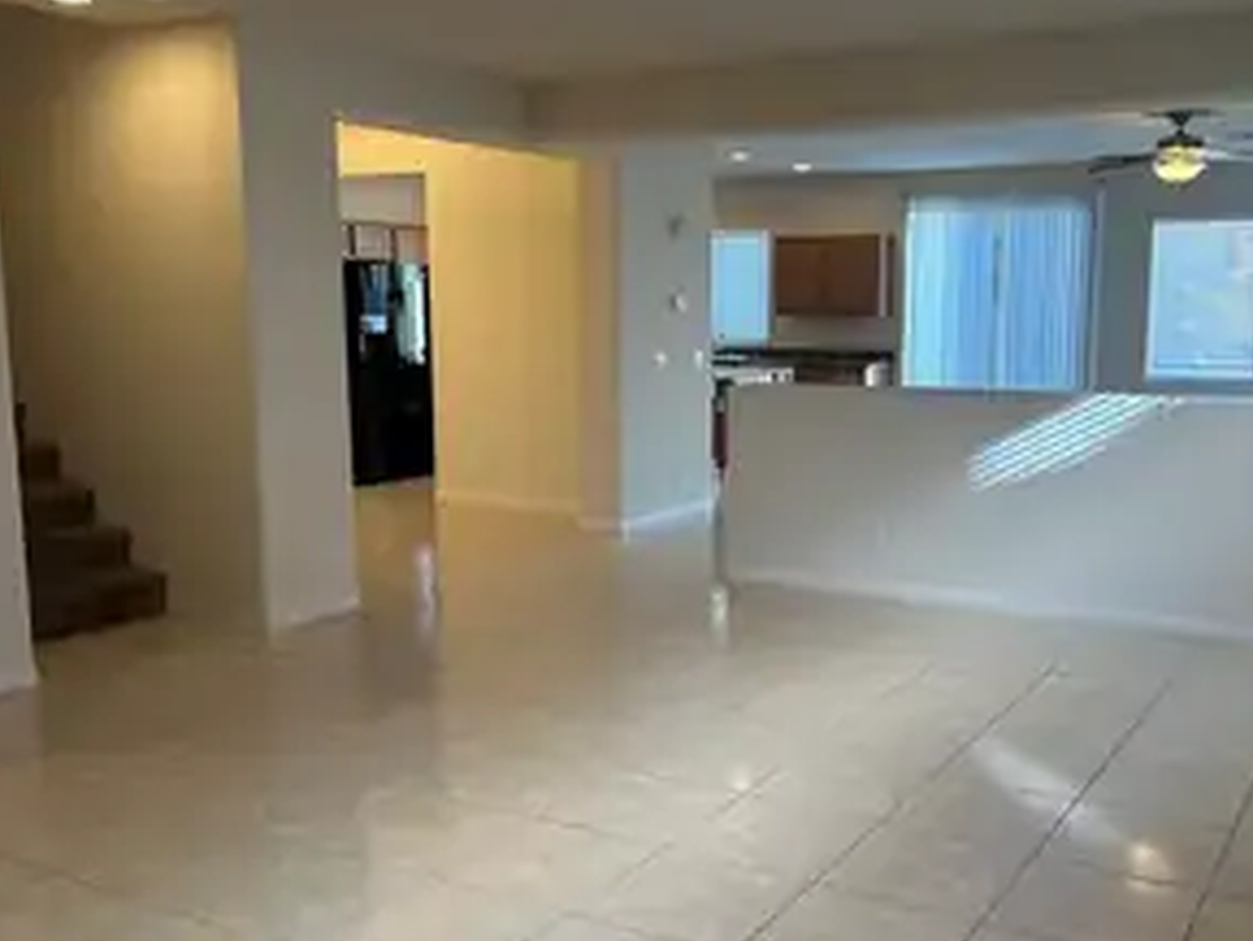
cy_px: 481
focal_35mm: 36
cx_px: 741
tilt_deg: -8.7
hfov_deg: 51.1
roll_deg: -0.4
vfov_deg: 39.7
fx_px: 1304
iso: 100
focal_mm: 5.7
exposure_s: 1/120
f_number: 1.5
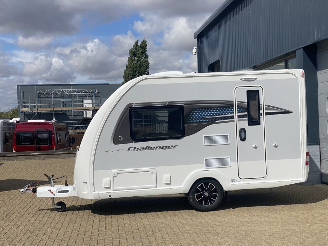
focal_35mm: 53
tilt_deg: -1.8
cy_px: 124
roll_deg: +1.9
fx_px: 502
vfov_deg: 27.5
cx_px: 165
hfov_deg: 36.2
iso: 20
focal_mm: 6
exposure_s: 1/3195
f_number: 2
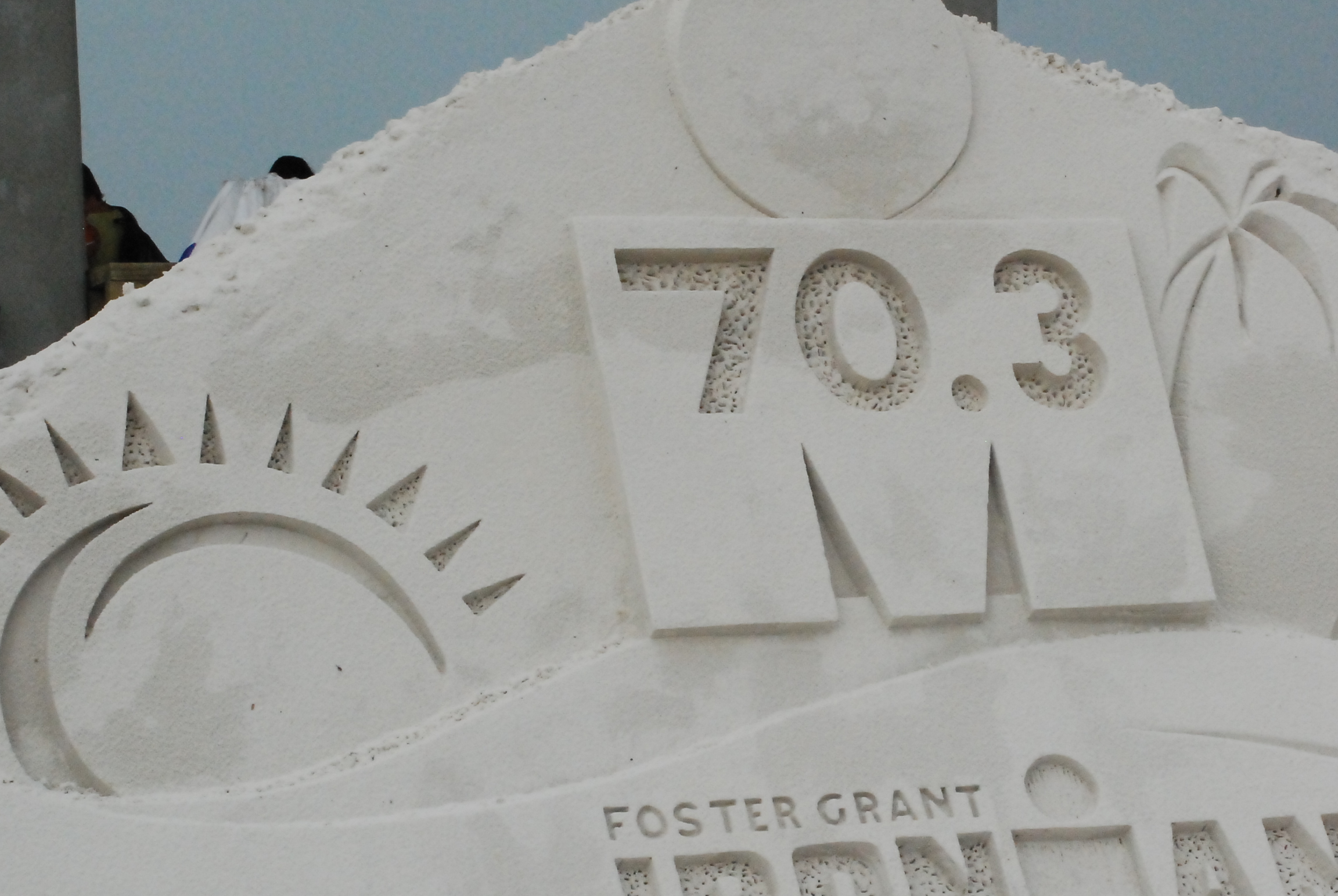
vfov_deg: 11.4
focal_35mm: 121
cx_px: 939
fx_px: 4502
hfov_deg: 16.8
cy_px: 474
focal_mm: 48
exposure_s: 1/1600
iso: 1600
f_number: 14
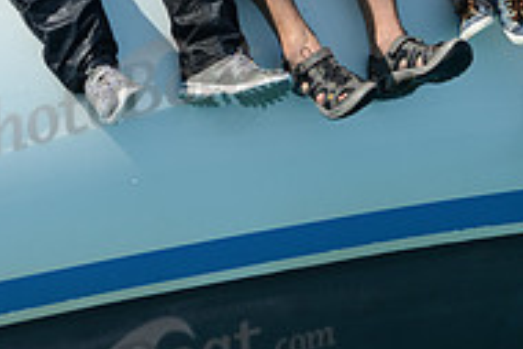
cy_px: -87
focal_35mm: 611
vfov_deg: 2.3
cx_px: 479
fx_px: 8883
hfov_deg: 3.4
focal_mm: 200
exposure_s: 1/800
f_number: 6.3
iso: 200
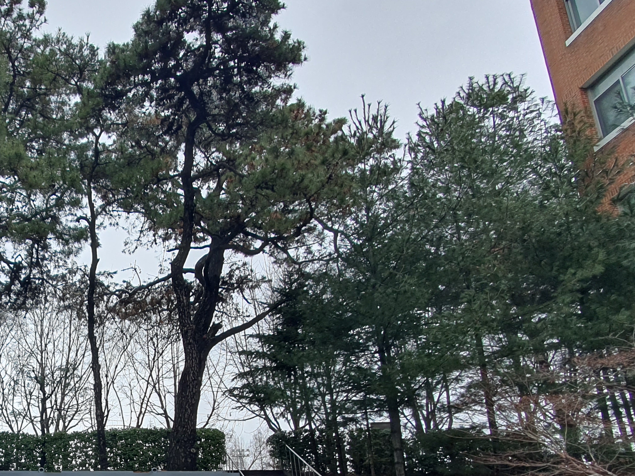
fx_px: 532
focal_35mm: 29
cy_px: 439
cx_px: 32
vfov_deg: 43.5
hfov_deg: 52.0
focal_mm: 1.8
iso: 50
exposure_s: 1/323
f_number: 2.2
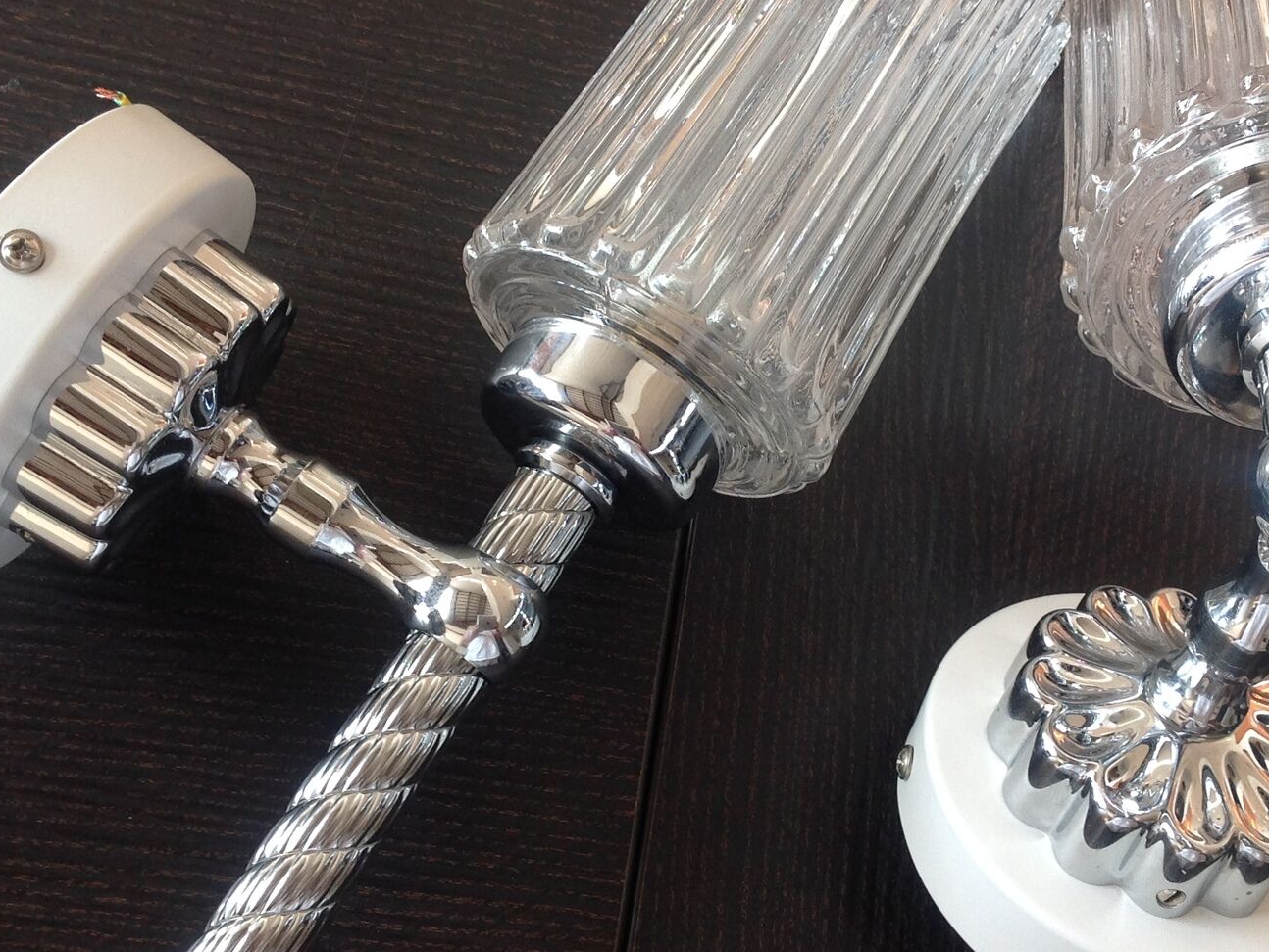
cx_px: 705
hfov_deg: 35.5
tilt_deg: -70.0
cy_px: 460
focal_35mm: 54
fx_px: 1980
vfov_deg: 27.0
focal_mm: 4.28
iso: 64
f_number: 2.4
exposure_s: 1/60
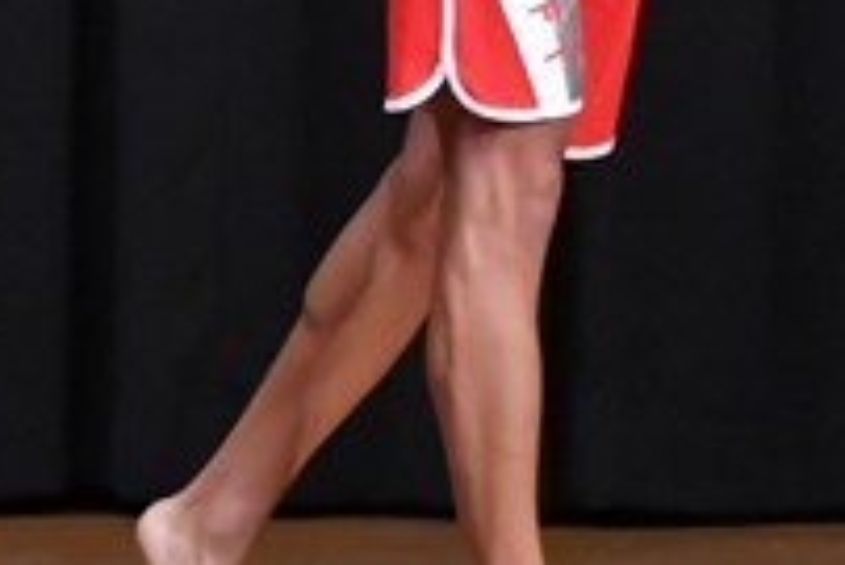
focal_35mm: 861
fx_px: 20223
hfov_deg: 2.4
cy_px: -213
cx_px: -111
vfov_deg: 1.6
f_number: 5.6
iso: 8000
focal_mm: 150
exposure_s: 1/400
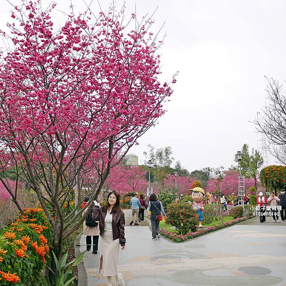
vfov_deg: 47.2
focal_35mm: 35
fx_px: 327
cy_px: 147
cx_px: 135
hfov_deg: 47.2
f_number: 3.2
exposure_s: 1/800
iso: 200
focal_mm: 14
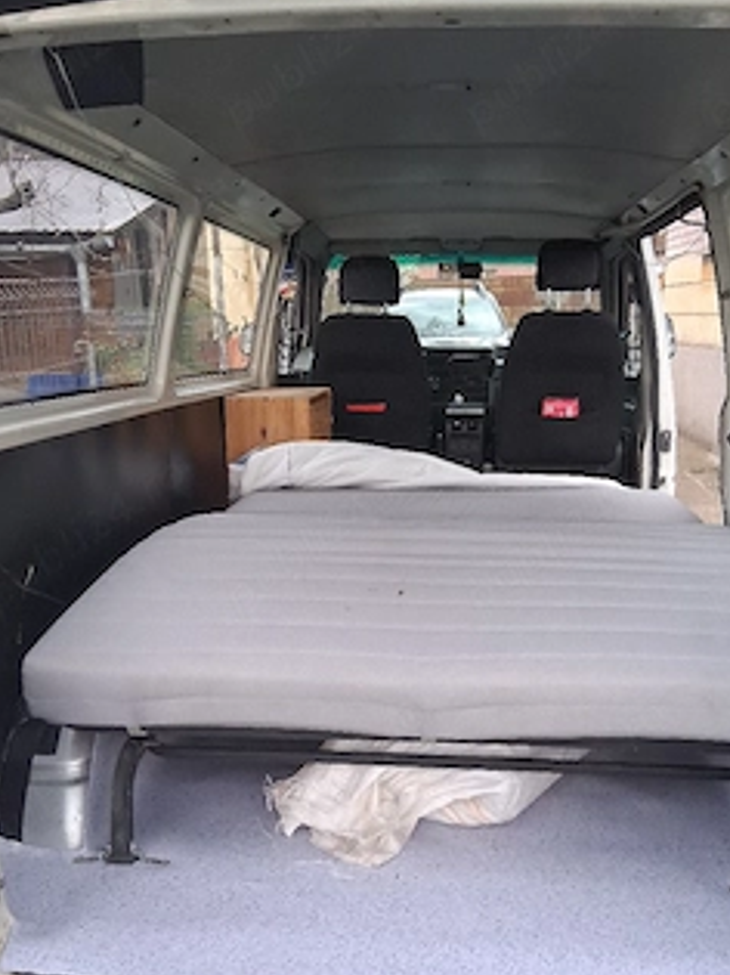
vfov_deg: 55.1
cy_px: 573
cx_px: 387
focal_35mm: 33
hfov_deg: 42.9
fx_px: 929
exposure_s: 1/120
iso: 320
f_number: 1.8
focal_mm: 3.98
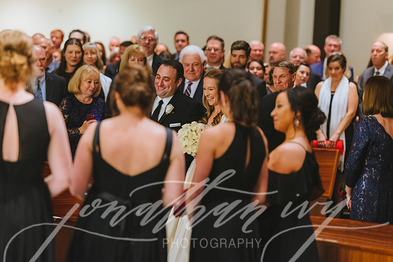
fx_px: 1821
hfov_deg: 12.3
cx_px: 182
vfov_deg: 8.2
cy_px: 120
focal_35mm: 167
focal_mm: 150
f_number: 2.8
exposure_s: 1/125
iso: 5000
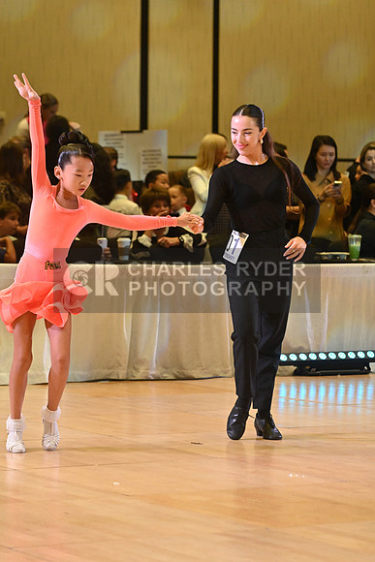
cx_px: 188
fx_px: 2264
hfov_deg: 9.5
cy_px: 281
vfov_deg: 14.2
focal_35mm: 145
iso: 4000
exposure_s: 1/400
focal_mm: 145
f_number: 5.6
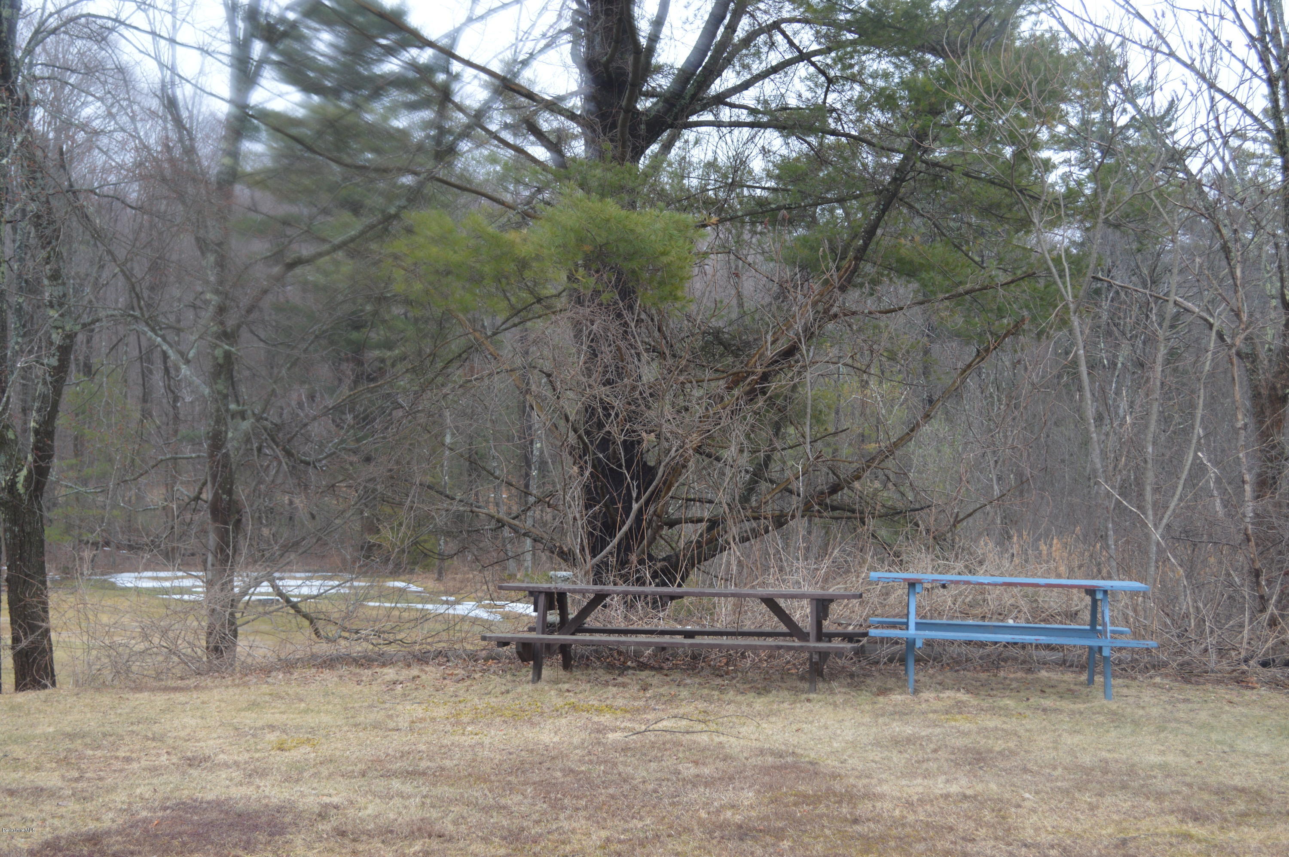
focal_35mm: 51
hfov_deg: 38.9
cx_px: 644
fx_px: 1824
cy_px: 428
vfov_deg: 26.4
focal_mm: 34
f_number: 5.6
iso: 360
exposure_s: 1/125
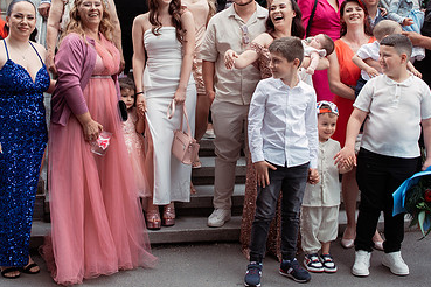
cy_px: 74
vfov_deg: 21.4
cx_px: 223
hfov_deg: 31.9
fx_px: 754
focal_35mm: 63
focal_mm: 35
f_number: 6.3
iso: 400
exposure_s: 1/320
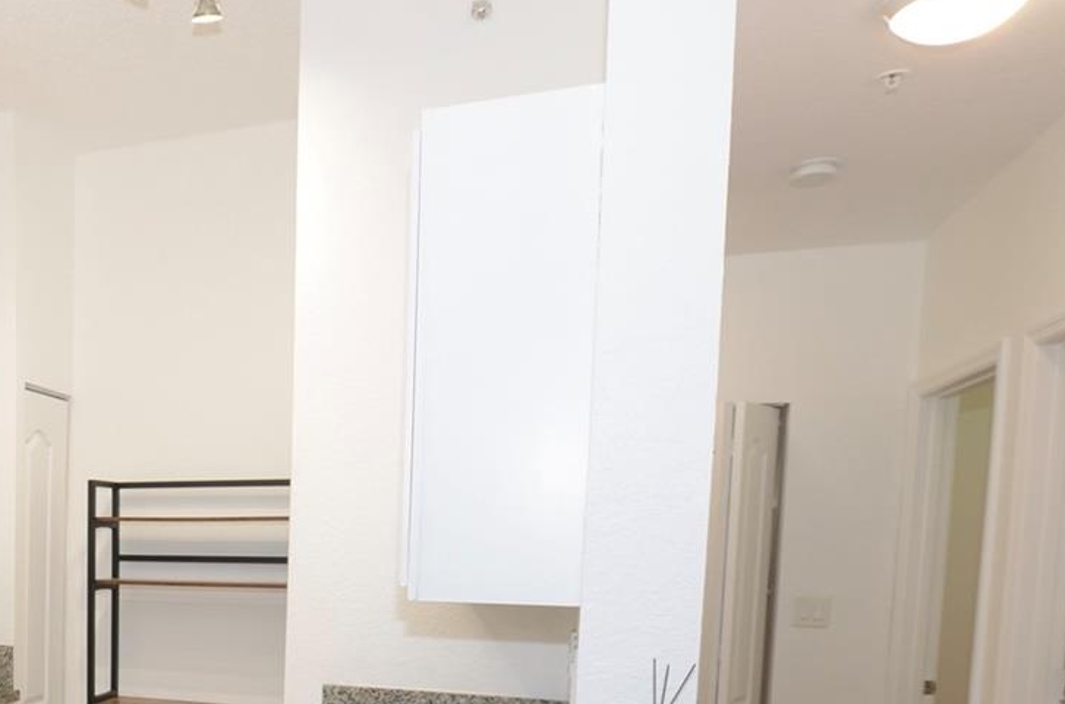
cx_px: 75
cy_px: 636
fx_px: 974
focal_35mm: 33
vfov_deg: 37.2
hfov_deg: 49.9
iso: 200
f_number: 6.3
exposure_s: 1/10
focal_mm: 10
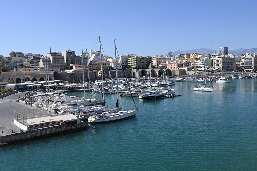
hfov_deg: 56.9
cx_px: 126
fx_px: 237
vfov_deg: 39.7
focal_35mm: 33
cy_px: 84
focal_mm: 21.5
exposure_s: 1/400
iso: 100
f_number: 7.1
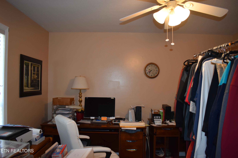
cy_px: 79
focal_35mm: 27
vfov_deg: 47.9
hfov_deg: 67.4
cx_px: 119
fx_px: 178
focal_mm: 18
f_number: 4.5
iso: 800
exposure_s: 1/200
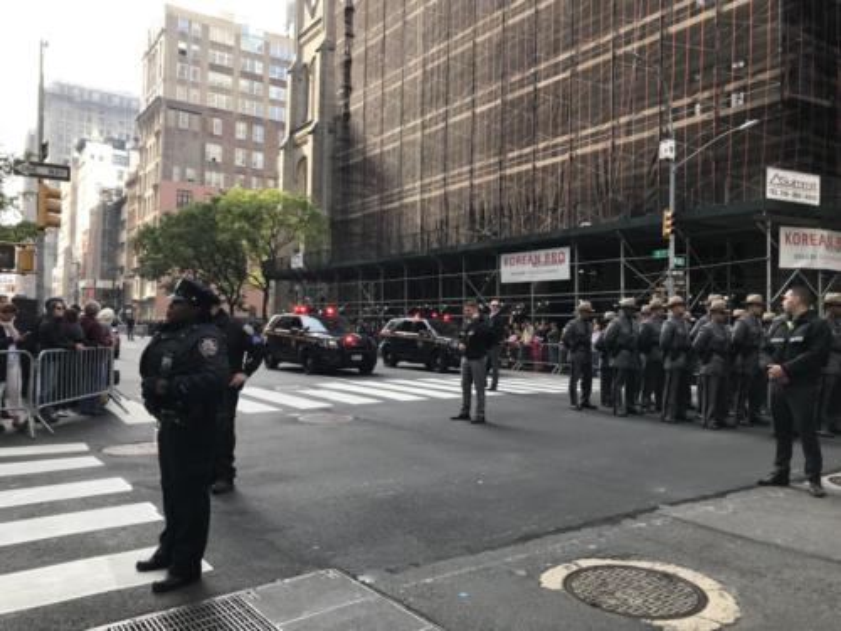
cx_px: 420
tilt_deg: +2.5
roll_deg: -0.7
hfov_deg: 63.4
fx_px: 680
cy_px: 316
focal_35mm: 28
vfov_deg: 49.7
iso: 20
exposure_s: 1/257
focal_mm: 3.99
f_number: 1.8
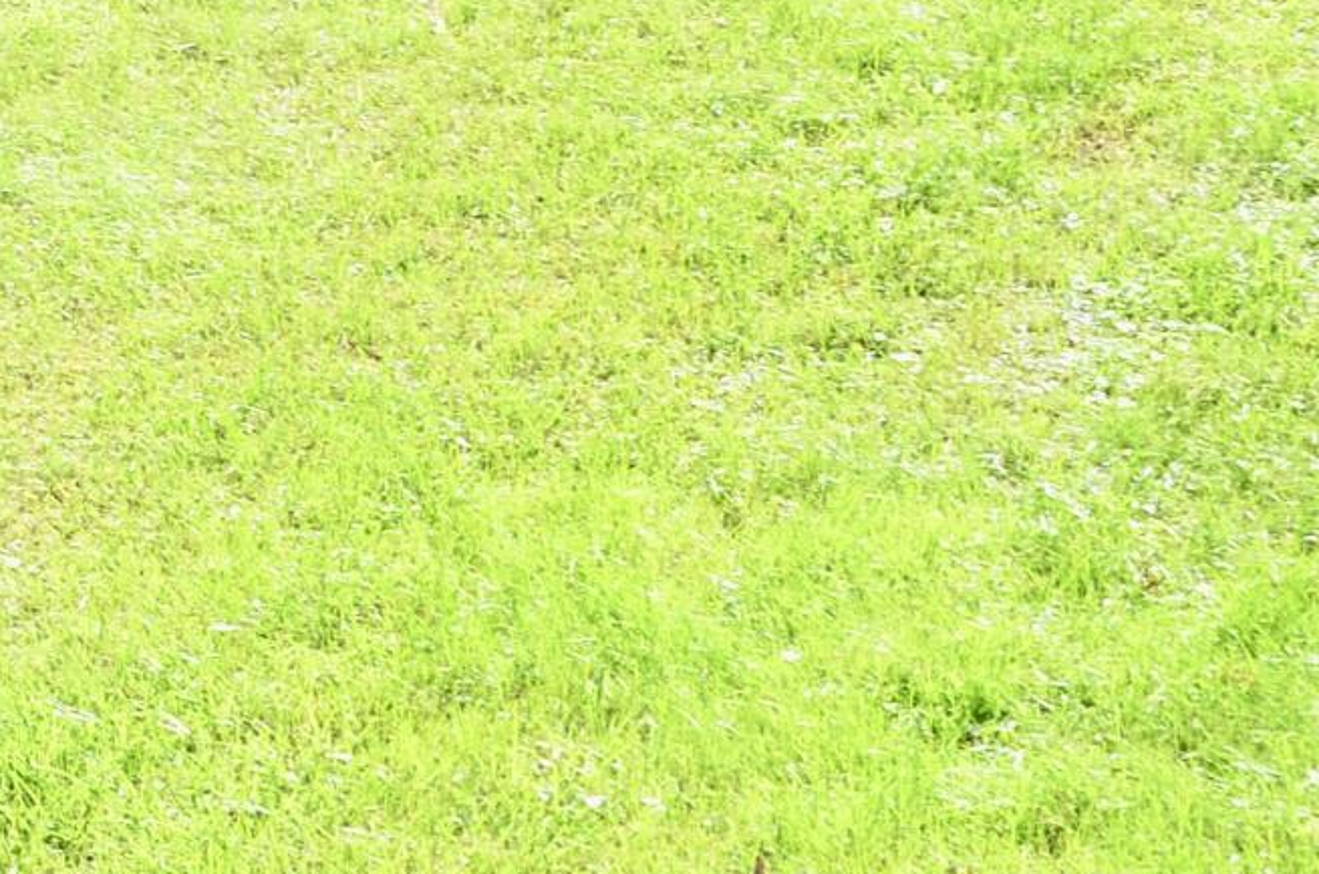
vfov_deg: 9.4
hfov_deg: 12.8
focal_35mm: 144
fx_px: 5276
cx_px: -1170
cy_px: -108
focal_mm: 21
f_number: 10
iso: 400
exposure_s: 1/200
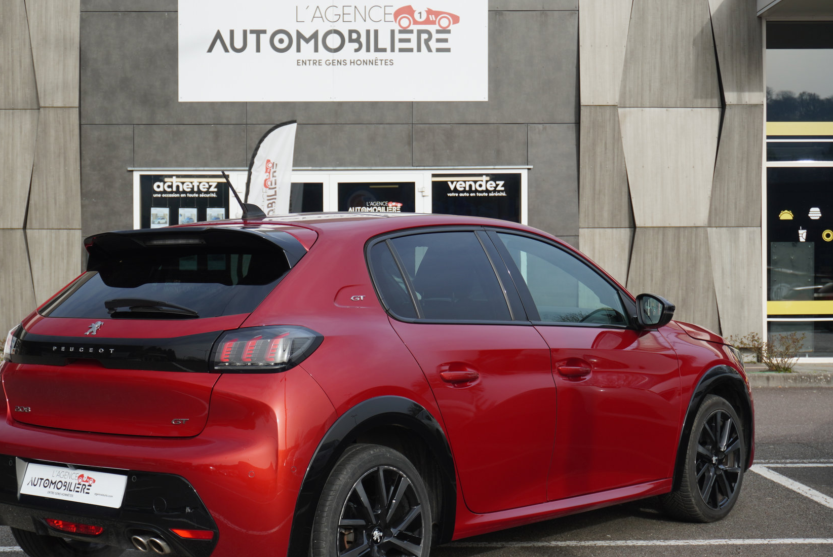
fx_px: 1435
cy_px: 309
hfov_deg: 32.3
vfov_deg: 21.9
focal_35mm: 62
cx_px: 343
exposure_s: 1/160
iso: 100
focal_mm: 34
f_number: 5.6
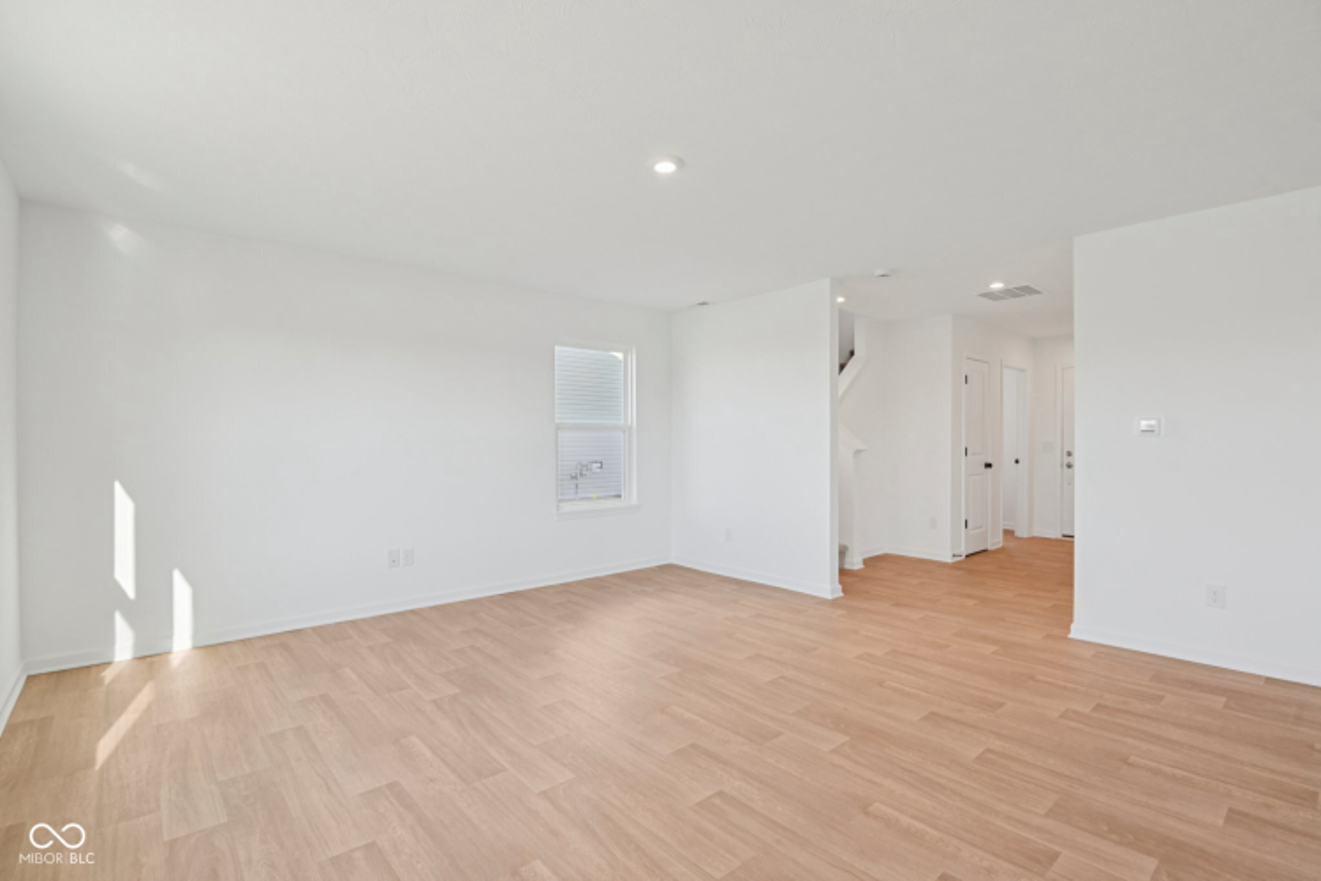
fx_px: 587
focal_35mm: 16
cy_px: 440
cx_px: 660
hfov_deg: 96.7
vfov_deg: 73.7
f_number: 8
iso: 100
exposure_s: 1/20
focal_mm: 16
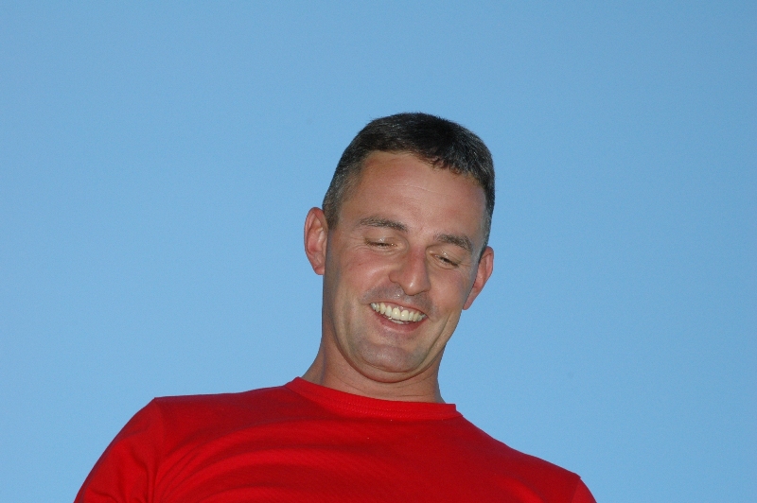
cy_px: 252
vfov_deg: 13.0
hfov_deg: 19.5
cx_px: 378
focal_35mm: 105
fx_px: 2206
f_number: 10
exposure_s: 1/500
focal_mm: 70
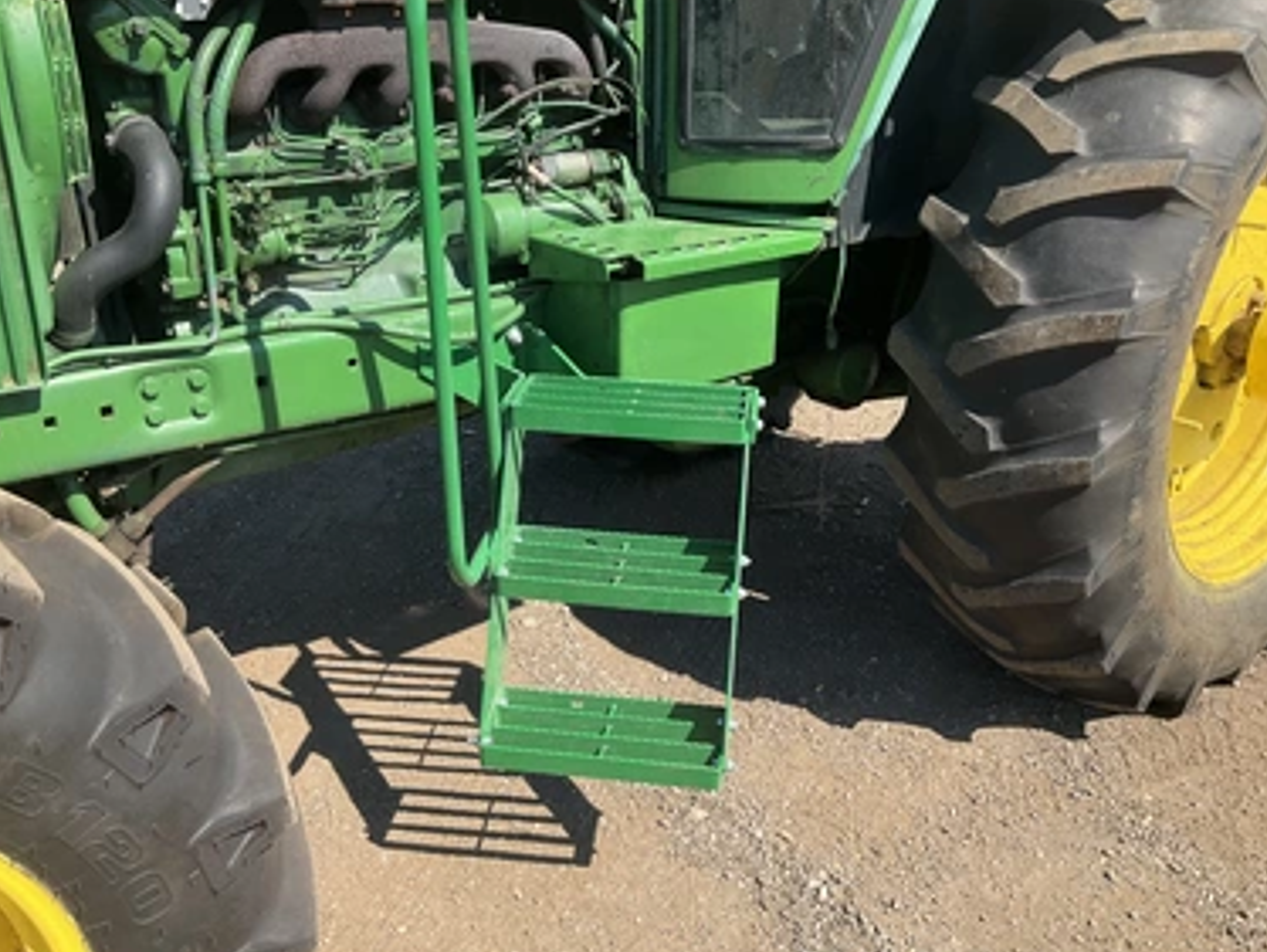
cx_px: 644
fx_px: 1135
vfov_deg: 45.5
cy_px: 454
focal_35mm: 31
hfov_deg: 58.3
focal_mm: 3
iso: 25
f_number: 1.8
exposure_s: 1/842
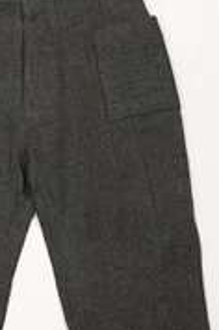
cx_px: 27
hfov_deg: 12.9
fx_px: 962
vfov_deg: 19.4
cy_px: 227
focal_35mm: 105
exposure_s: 1/100
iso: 400
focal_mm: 32
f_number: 4
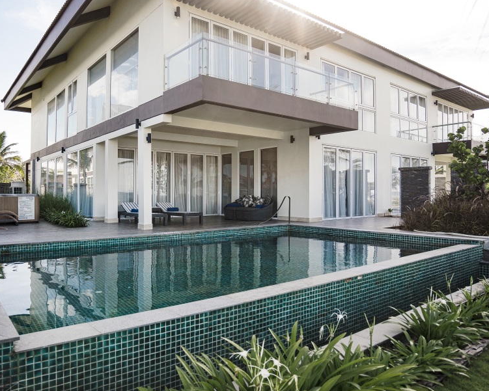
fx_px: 347
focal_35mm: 24
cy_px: 179
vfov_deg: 58.7
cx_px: 175
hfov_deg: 68.9
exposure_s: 1/1000
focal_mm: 16
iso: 160
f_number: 4
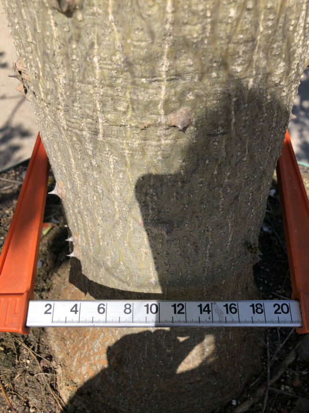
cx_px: 154
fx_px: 333
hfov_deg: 49.7
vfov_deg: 63.5
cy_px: 206
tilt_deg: -53.4
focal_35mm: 28
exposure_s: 1/3003
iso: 20
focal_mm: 4
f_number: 1.8
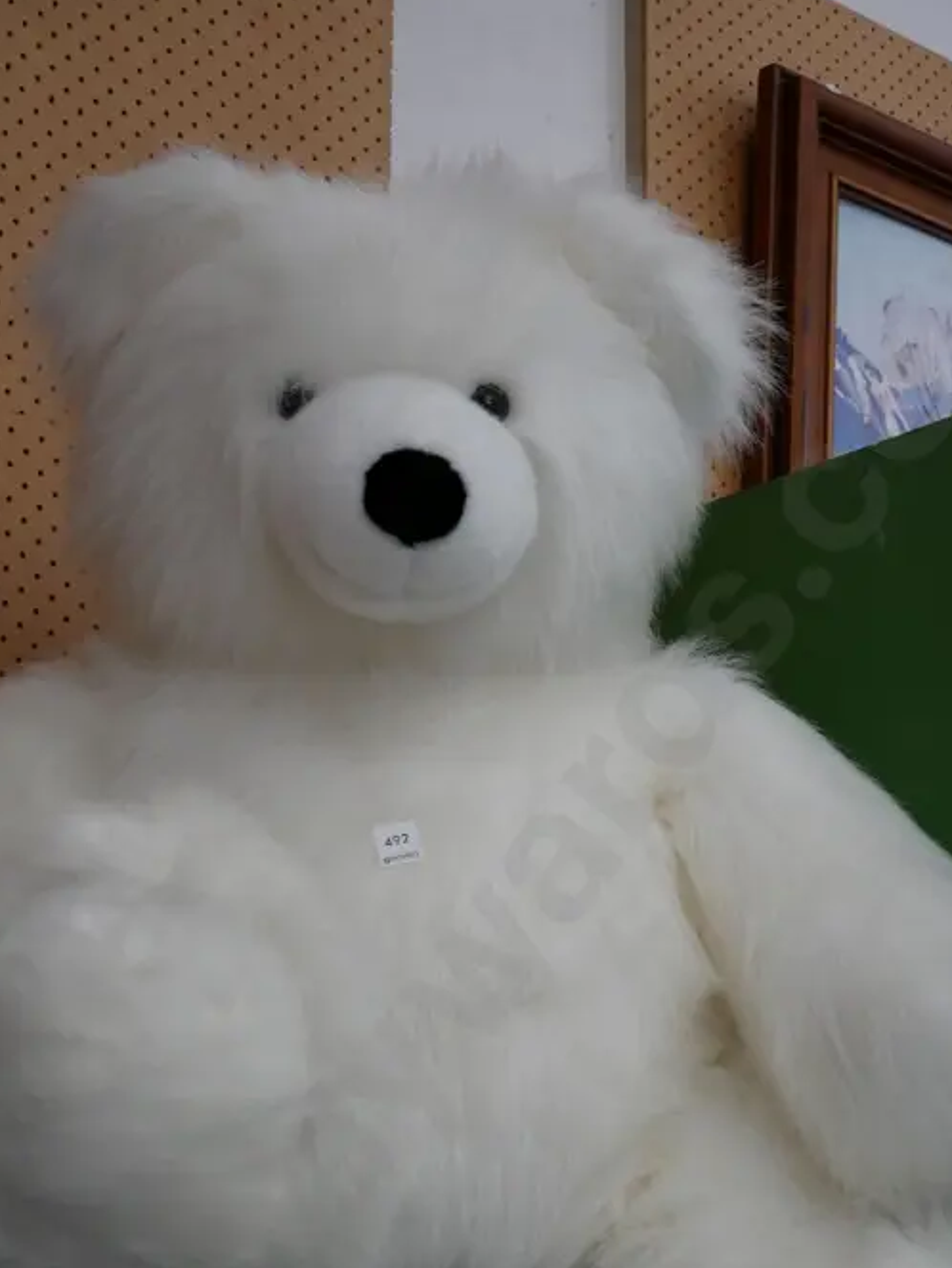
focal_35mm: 71
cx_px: 505
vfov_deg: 27.1
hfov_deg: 20.7
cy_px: 933
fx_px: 2601
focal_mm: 23
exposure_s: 1/60
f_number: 4.3
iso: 800
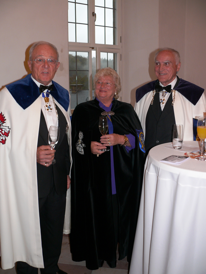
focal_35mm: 35
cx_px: 103
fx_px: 278
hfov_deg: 40.7
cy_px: 137
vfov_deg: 52.6
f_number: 2.8
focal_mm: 7.4
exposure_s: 1/30
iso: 100
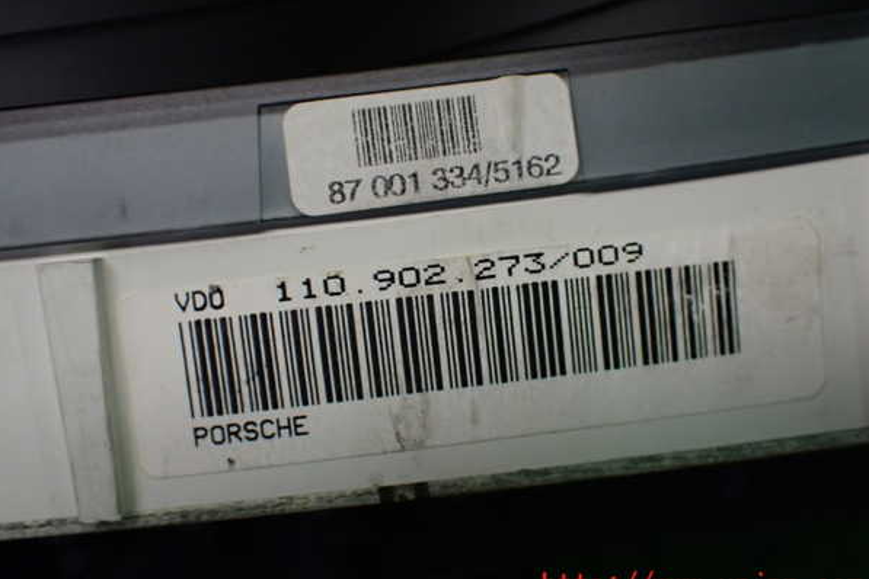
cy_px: 278
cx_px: 434
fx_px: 1110
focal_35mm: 46
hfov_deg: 42.7
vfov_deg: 29.2
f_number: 2.9
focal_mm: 7.84
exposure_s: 1/160
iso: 500
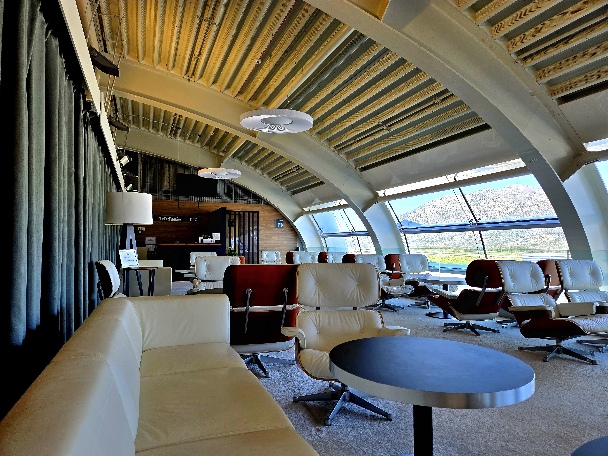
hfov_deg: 73.9
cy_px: 228
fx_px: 404
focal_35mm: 23
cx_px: 304
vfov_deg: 58.9
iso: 25
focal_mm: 5.4
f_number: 1.8
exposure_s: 1/149
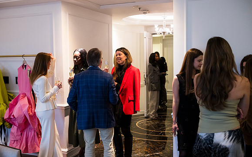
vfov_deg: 35.3
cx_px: 126
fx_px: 247
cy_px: 81
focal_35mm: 36
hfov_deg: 54.0
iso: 2200
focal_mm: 35
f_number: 3.2
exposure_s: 1/160
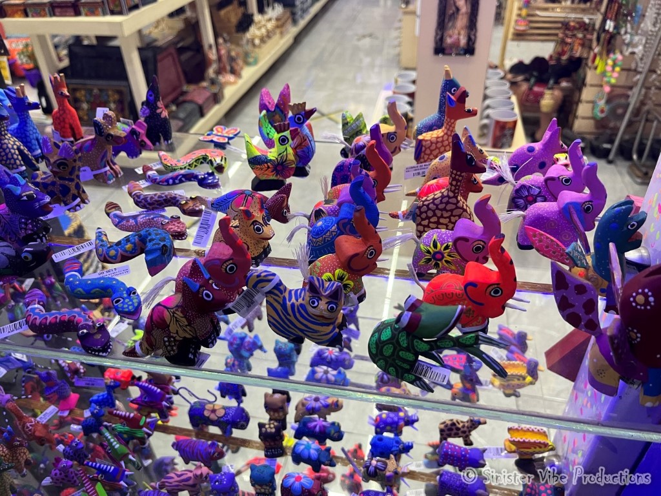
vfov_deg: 53.1
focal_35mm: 26
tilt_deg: -36.8
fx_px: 496
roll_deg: +1.4
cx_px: 330
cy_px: 248
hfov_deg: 67.3
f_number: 1.6
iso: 200
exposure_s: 1/60
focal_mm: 5.1
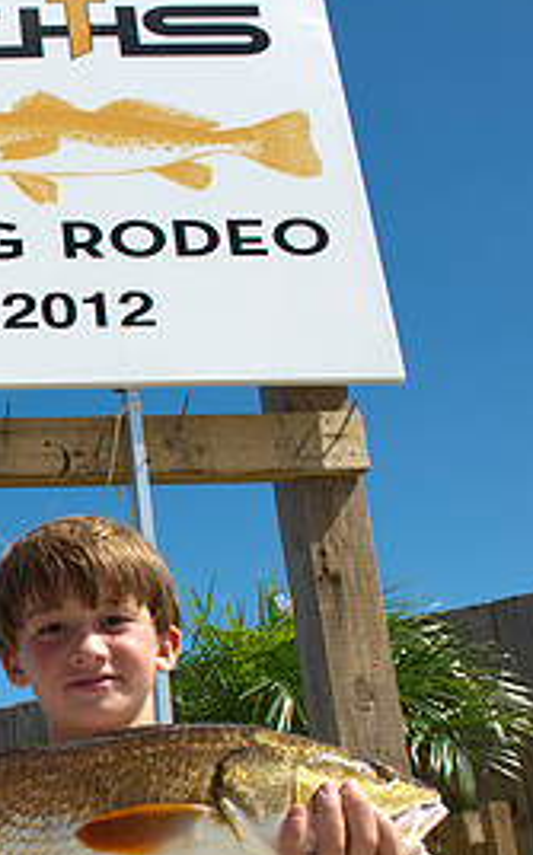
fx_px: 1234
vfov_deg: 37.8
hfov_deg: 20.8
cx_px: -259
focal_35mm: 53
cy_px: 571
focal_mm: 24
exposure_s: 1/250
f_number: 7.1
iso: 100
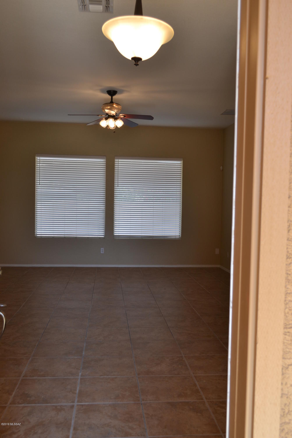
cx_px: 146
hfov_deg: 40.0
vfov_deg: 57.2
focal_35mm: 33
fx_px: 402
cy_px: 219
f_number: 5.6
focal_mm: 22
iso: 200
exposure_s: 1/60
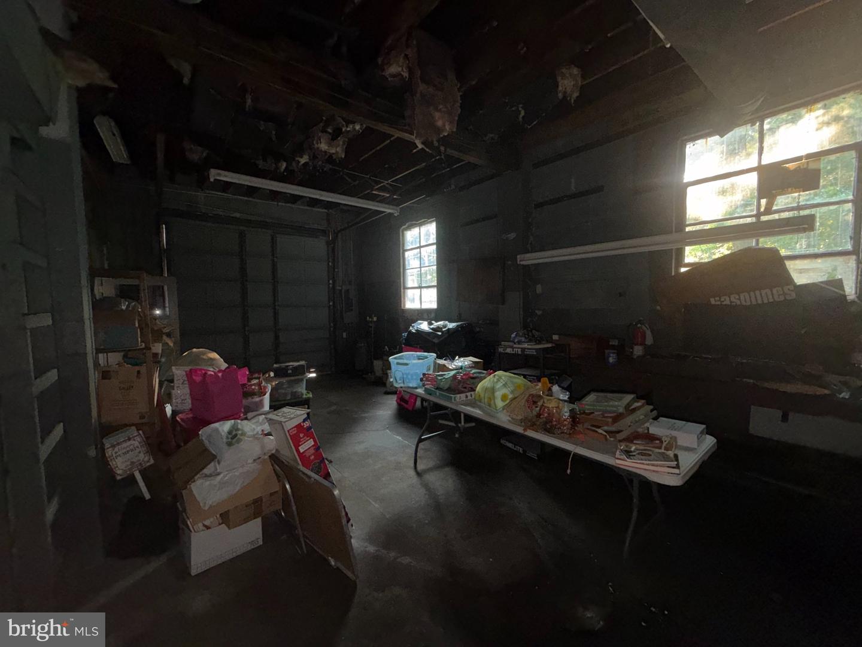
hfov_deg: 102.1
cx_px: 431
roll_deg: +1.2
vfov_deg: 85.7
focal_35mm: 14
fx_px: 349
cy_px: 324
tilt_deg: -3.3
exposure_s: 1/39
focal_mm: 2.22
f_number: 2.2
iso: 200
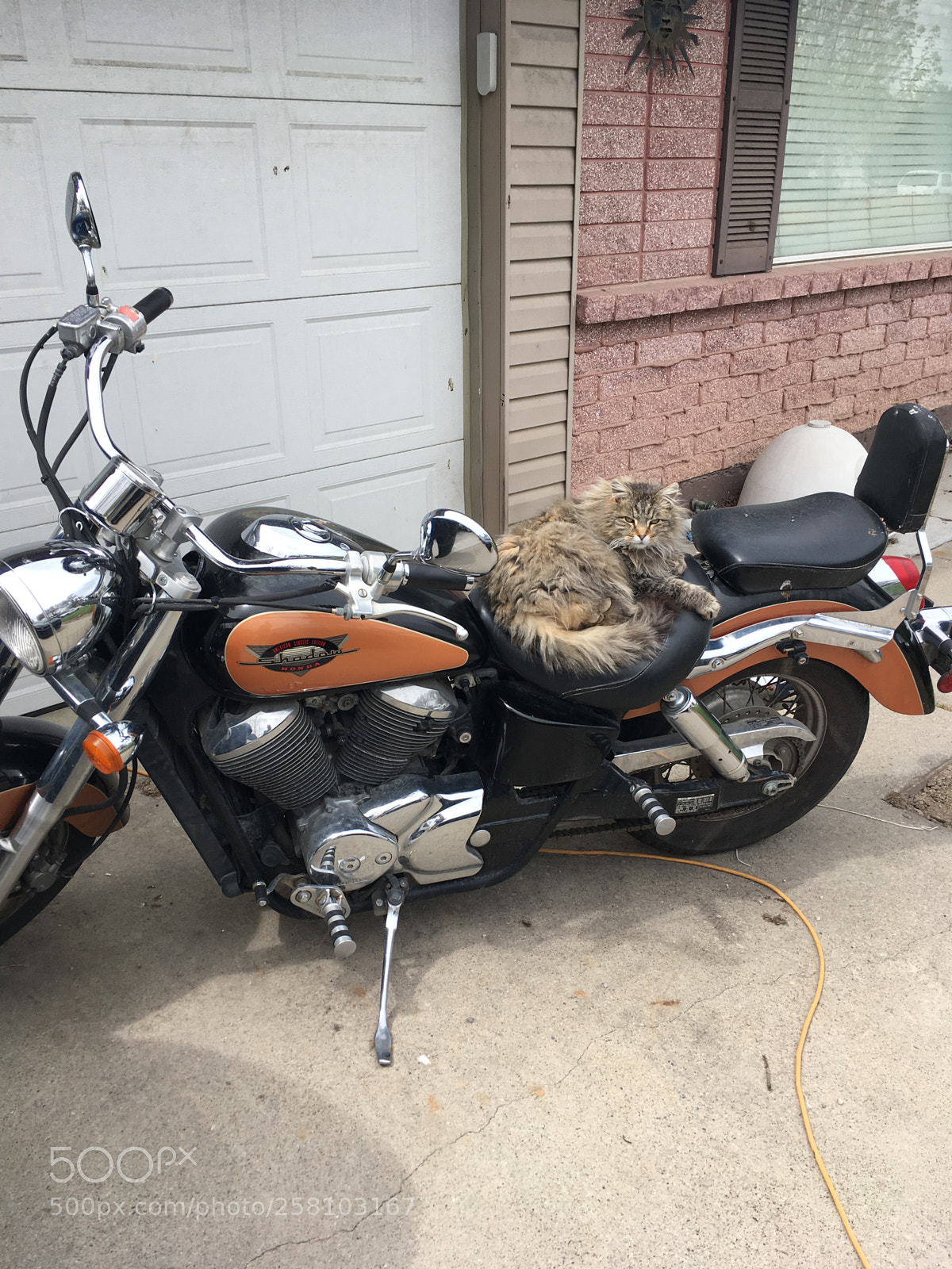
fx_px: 1063
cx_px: 476
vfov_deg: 61.7
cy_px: 634
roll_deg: +0.5
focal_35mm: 29
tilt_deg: -24.7
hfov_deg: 48.2
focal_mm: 4.15
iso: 25
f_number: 2.2
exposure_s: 1/739
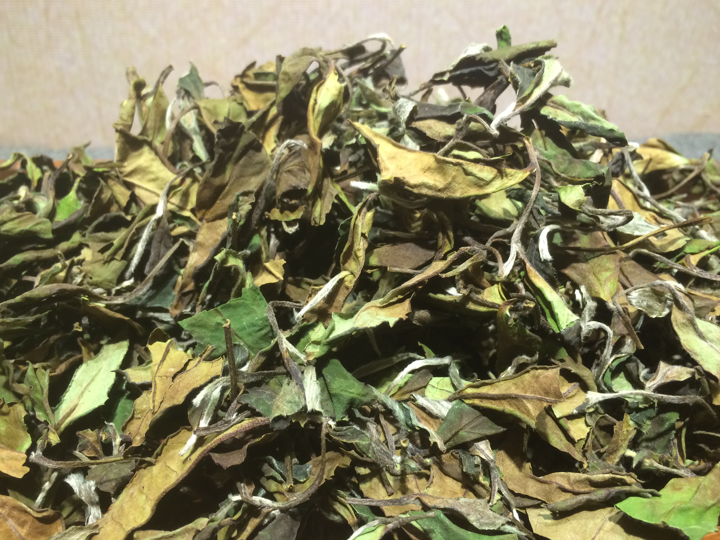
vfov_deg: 46.8
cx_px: 353
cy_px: 268
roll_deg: -0.4
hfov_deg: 60.0
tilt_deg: -30.4
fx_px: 624
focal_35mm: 30
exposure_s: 1/33
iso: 100
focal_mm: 4.15
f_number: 2.2
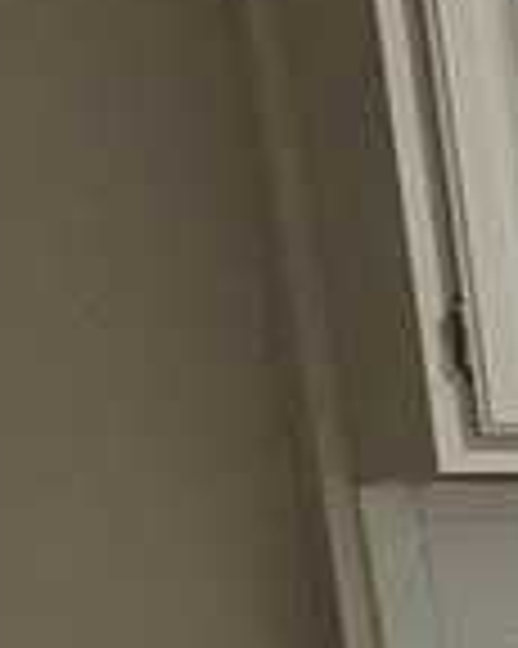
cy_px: 1084
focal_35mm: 111
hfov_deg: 10.3
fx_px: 2129
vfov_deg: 15.4
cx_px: 1513
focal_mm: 2.35
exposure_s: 1/60
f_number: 2.2
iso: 156
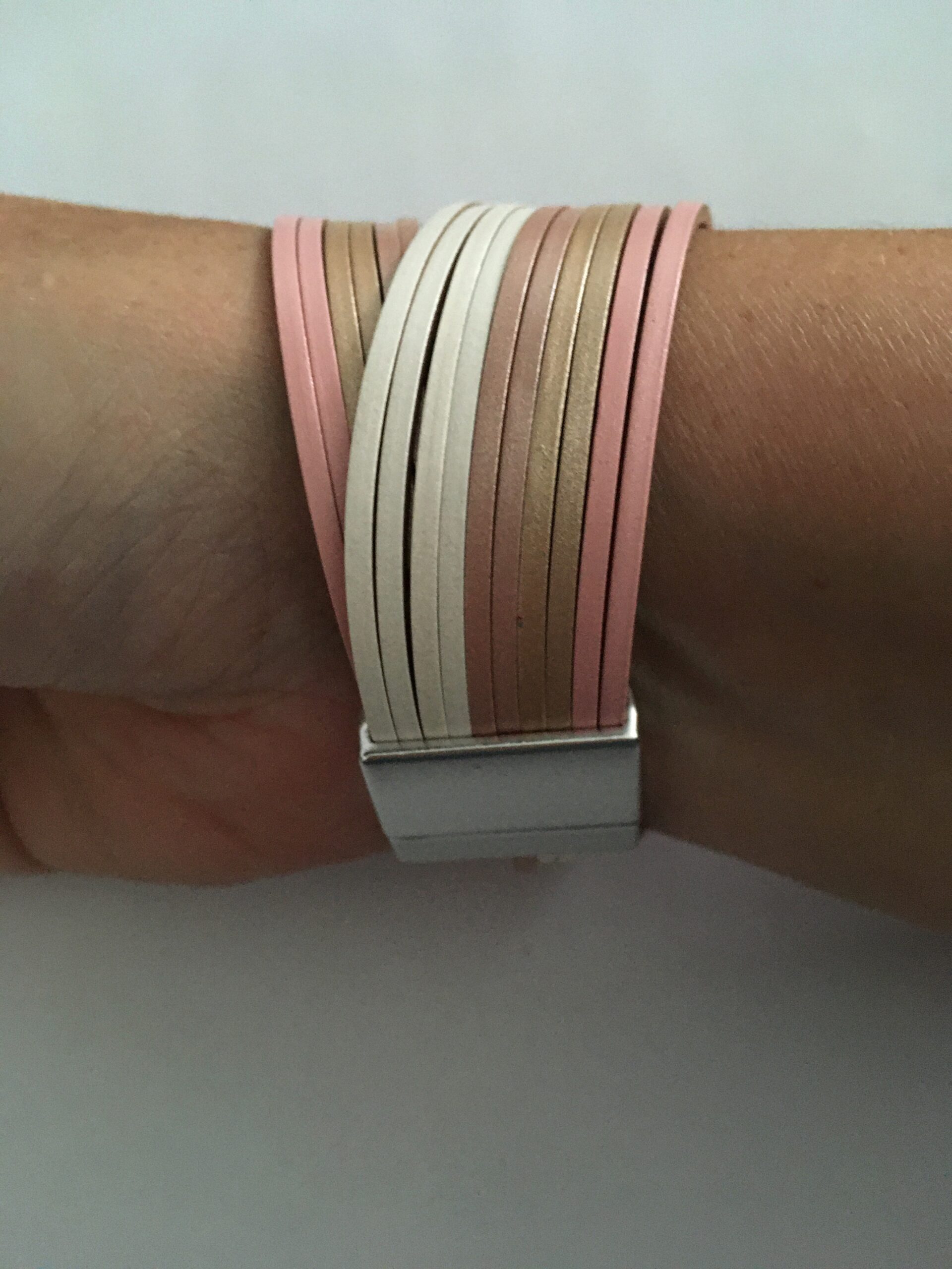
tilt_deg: -70.4
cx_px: 476
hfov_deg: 48.2
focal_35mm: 29
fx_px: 1063
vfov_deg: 61.7
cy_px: 634
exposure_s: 1/17
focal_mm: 4.15
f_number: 2.2
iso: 400
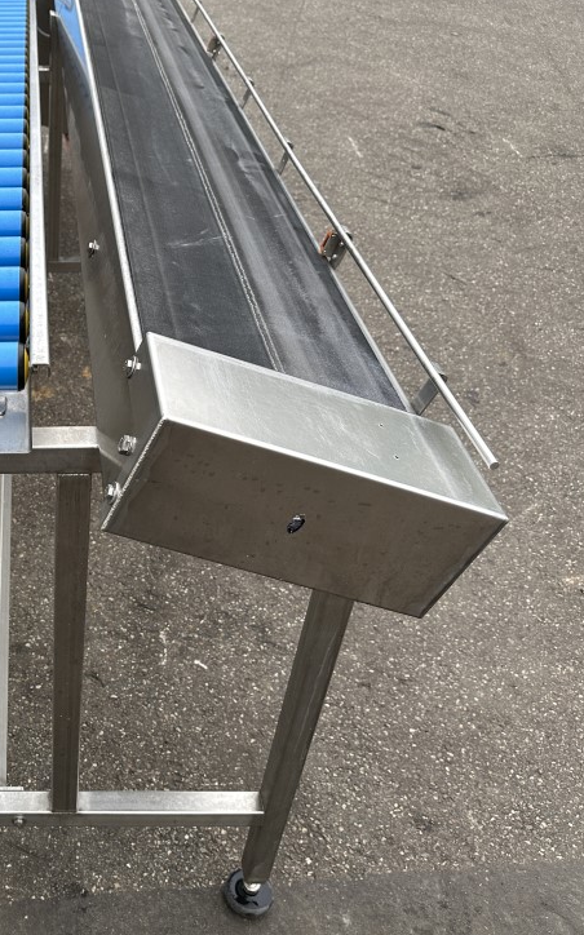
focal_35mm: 36
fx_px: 917
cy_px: 480
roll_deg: +0.8
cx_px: -4
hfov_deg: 32.4
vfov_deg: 54.0
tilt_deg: -38.3
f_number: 1.78
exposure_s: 1/121
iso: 160
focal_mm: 6.86
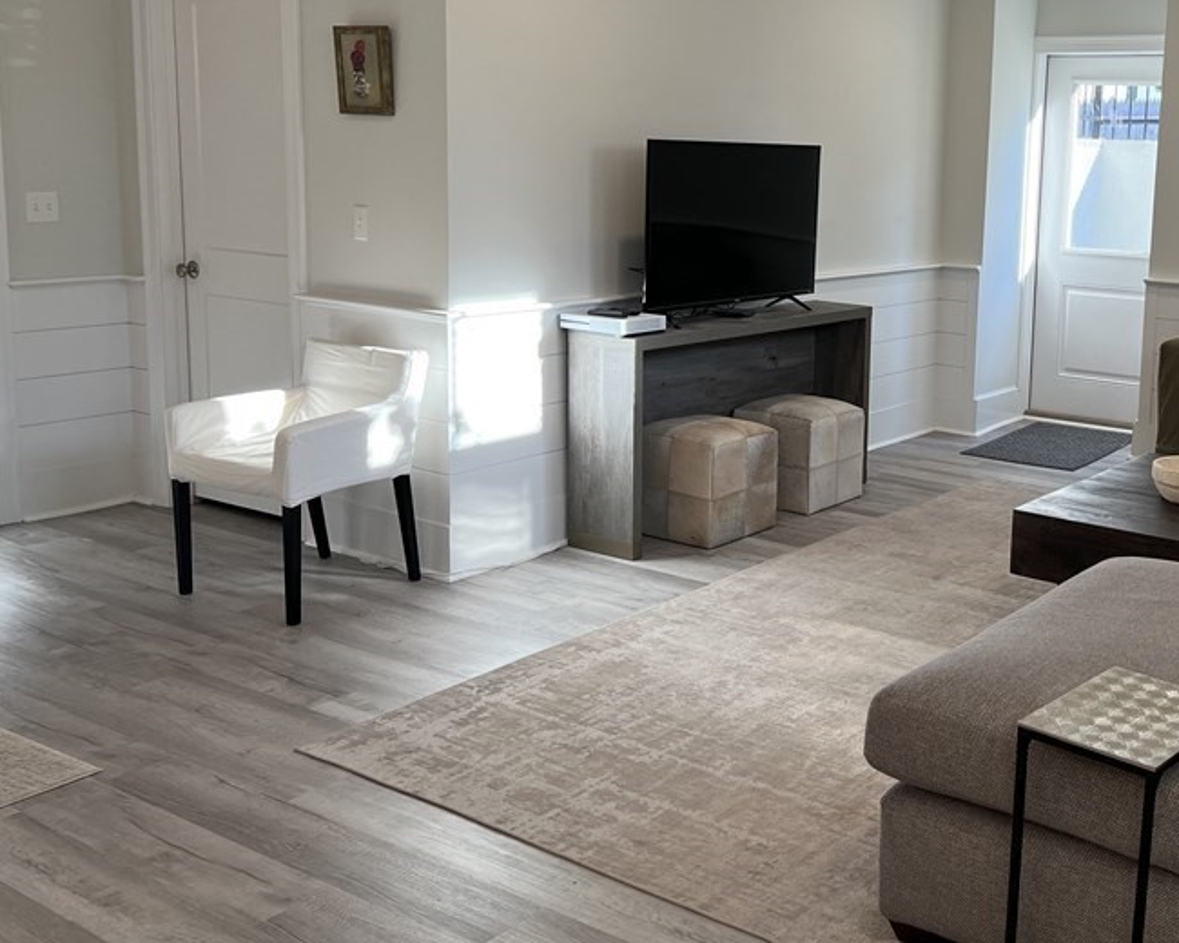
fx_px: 1396
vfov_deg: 37.1
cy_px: 345
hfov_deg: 43.9
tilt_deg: -8.7
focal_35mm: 40
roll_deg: -2.5
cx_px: 923
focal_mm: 5.7
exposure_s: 1/147
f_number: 1.5
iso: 64
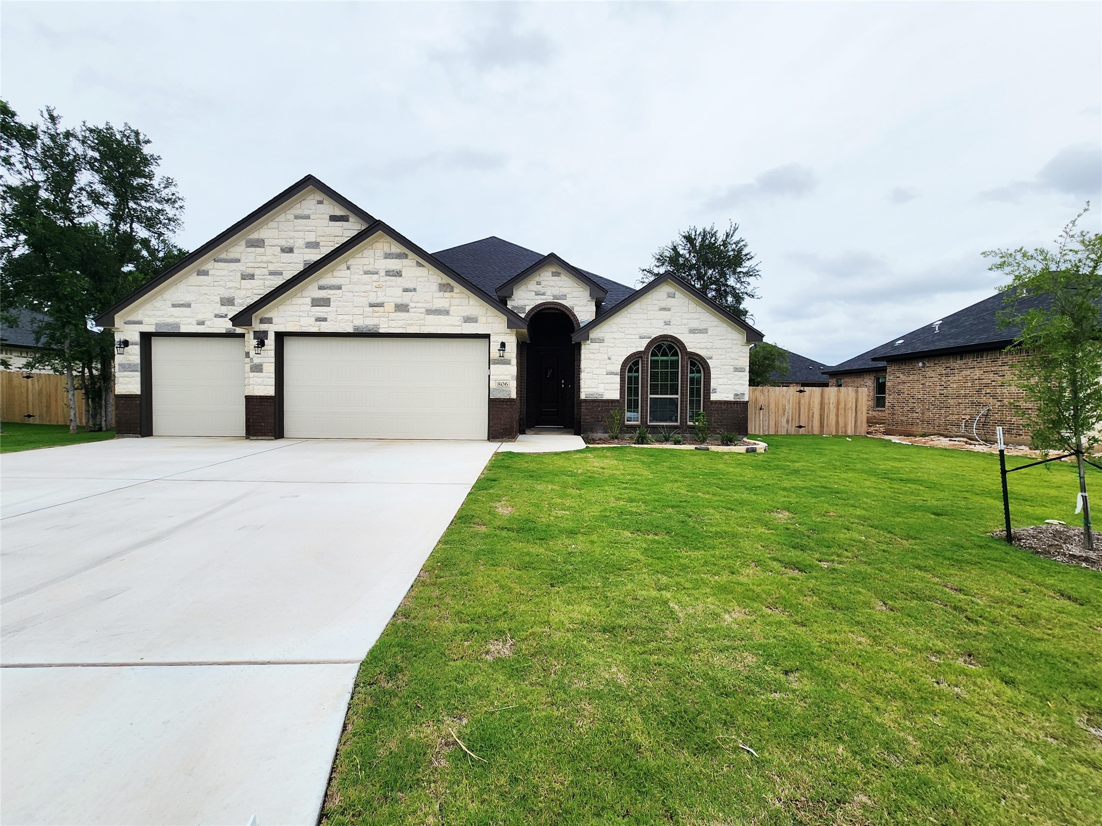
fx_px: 414
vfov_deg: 89.9
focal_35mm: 13
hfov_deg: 106.2
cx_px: 551
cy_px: 413
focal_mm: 2.2
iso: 50
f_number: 2.2
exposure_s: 1/3333
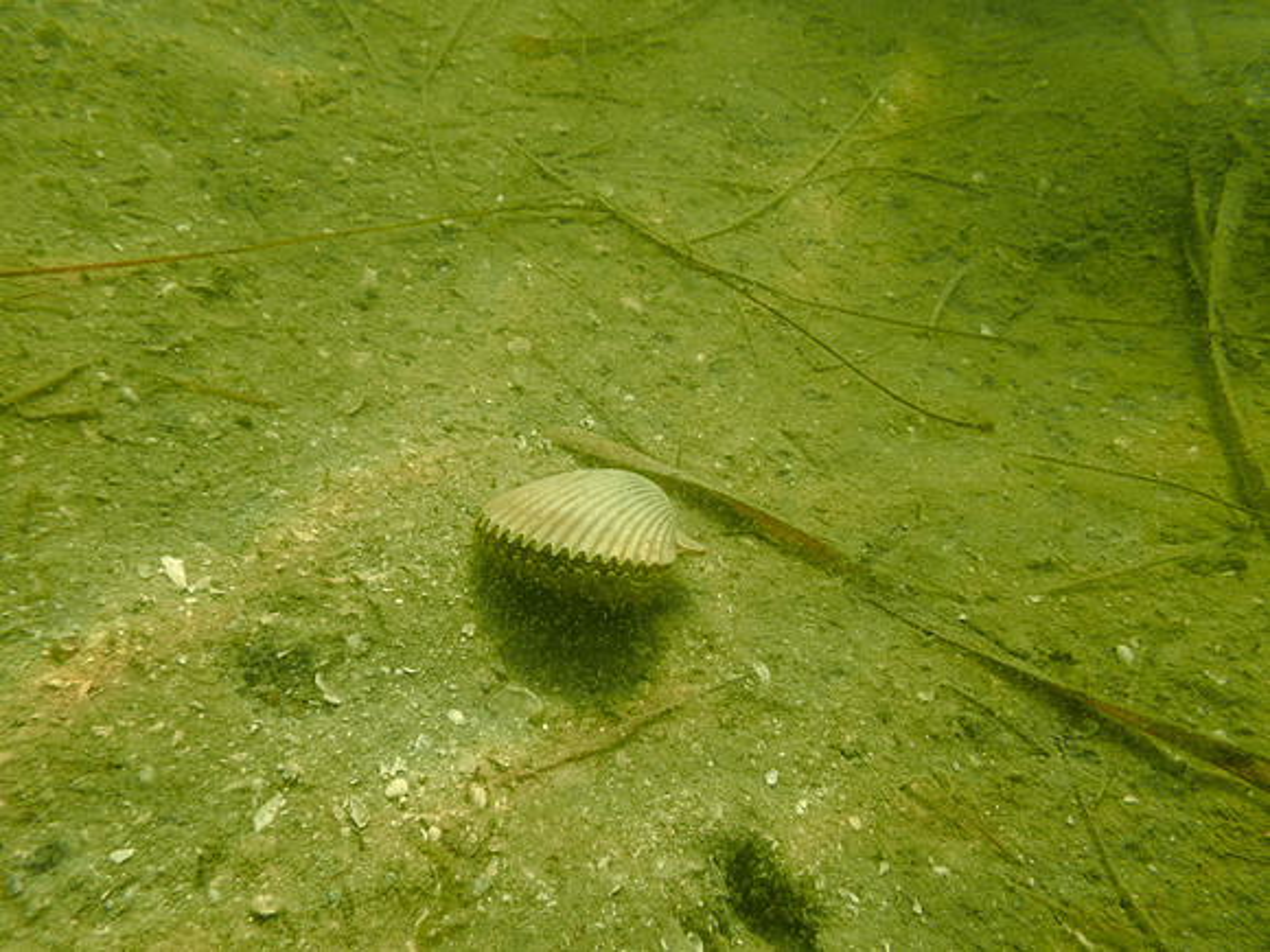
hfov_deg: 69.4
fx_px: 917
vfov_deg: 54.9
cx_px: 635
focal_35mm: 25
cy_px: 476
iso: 100
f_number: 2.8
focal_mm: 4.5
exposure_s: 1/500
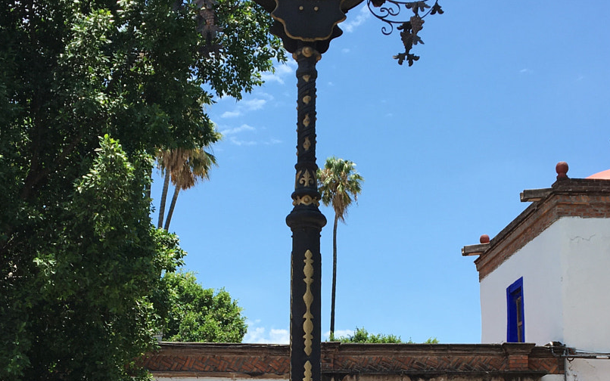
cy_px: 359
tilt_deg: +10.1
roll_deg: +0.1
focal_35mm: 61
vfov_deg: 20.8
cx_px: 304
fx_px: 1014
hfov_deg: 33.5
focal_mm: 4.15
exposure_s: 1/938
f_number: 2.2
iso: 25
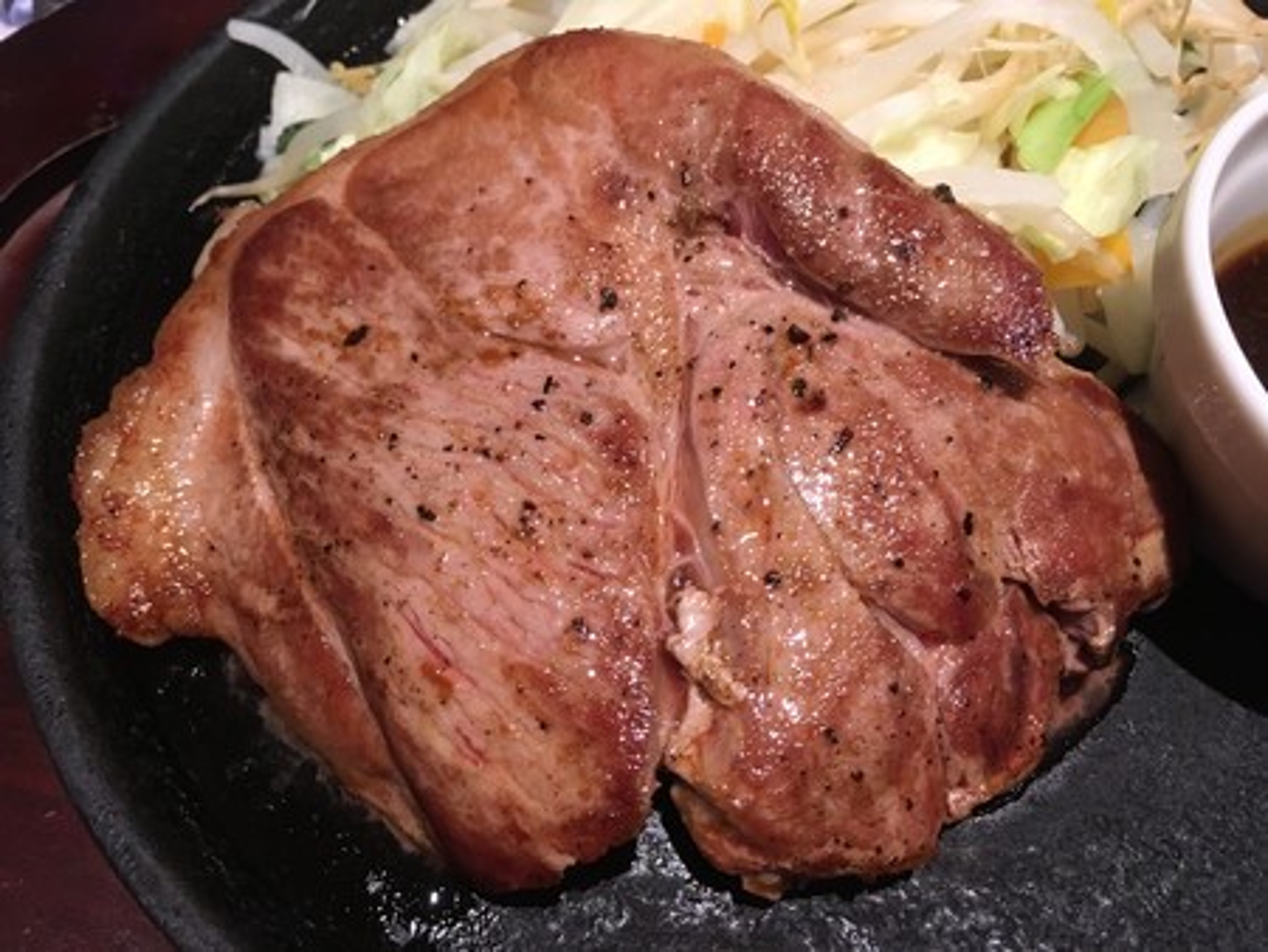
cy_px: 476
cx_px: 634
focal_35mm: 29
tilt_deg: -60.5
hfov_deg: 61.6
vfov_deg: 48.3
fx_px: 1063
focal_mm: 4.15
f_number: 2.2
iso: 160
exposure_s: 1/33
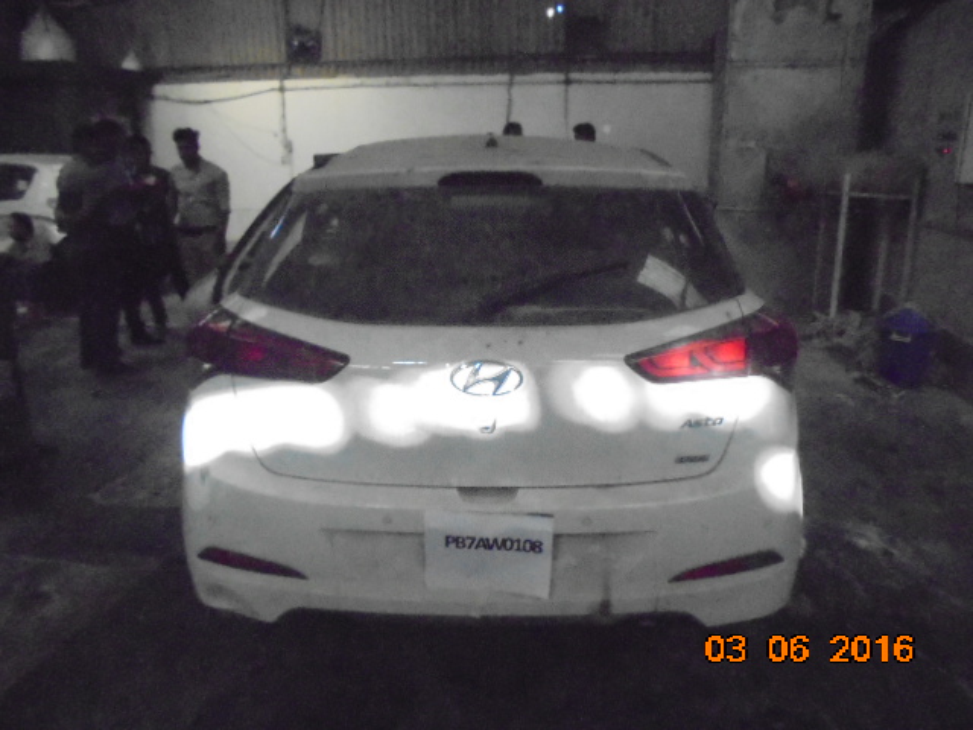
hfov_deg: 67.3
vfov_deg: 53.1
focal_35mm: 26
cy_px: 365
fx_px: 731
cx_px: 486
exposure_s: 1/400
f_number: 3.5
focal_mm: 4.6
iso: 1600
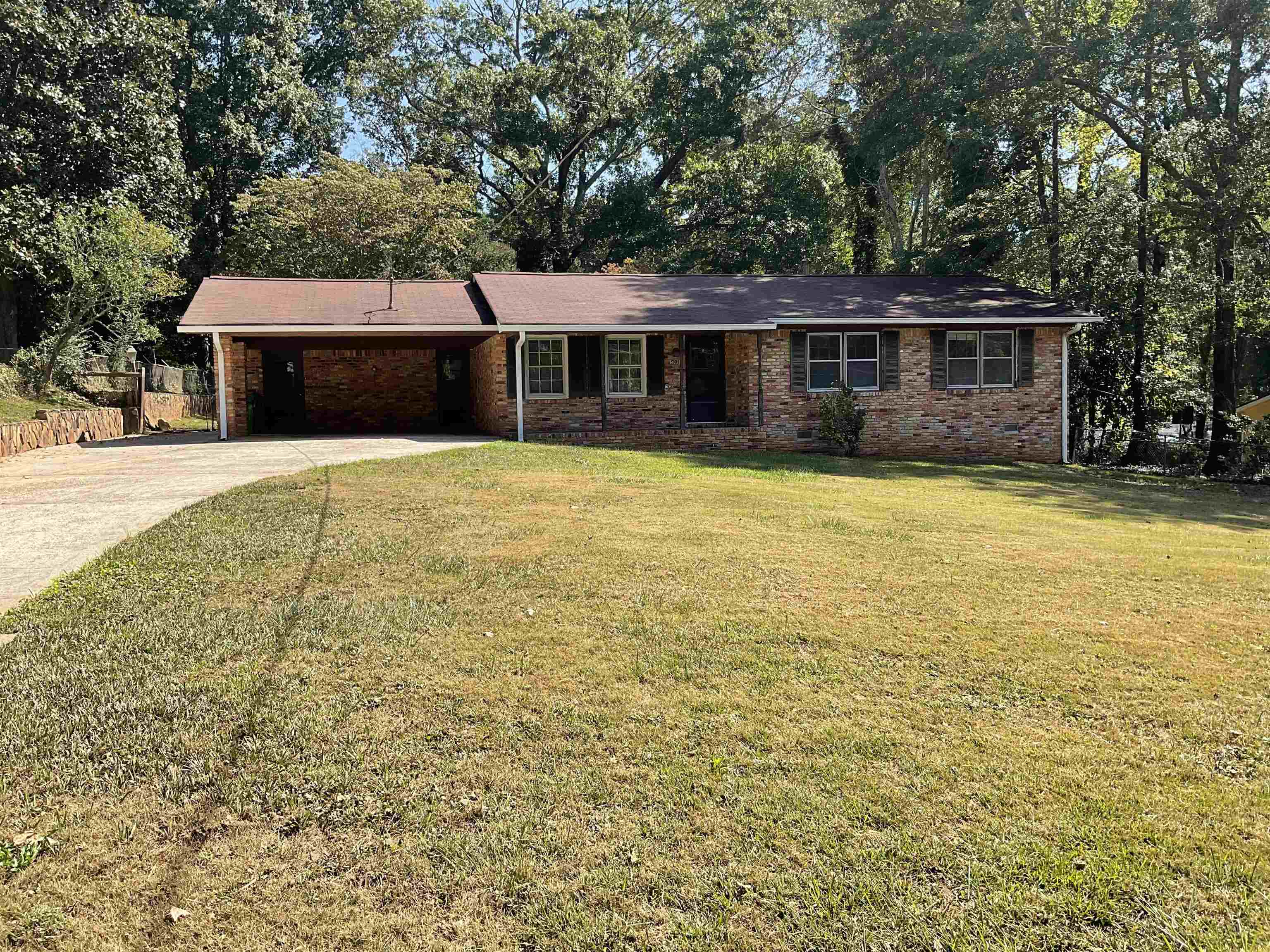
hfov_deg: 61.7
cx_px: 635
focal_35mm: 29
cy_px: 476
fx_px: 1064
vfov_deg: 48.2
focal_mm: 3
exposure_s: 1/829
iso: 25
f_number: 1.8
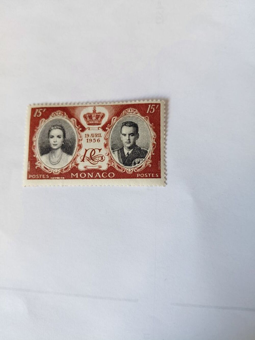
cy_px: 170
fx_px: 246
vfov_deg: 69.4
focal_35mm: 25
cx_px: 128
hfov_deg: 54.9
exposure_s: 1/60
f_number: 1.8
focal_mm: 4.69
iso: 160
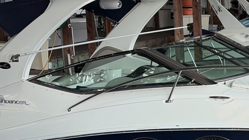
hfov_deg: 25.7
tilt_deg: -12.2
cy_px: 88
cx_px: 287
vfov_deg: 16.1
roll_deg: +0.9
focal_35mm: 75
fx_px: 495
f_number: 1.6
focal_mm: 5.96
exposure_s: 1/1517
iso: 64
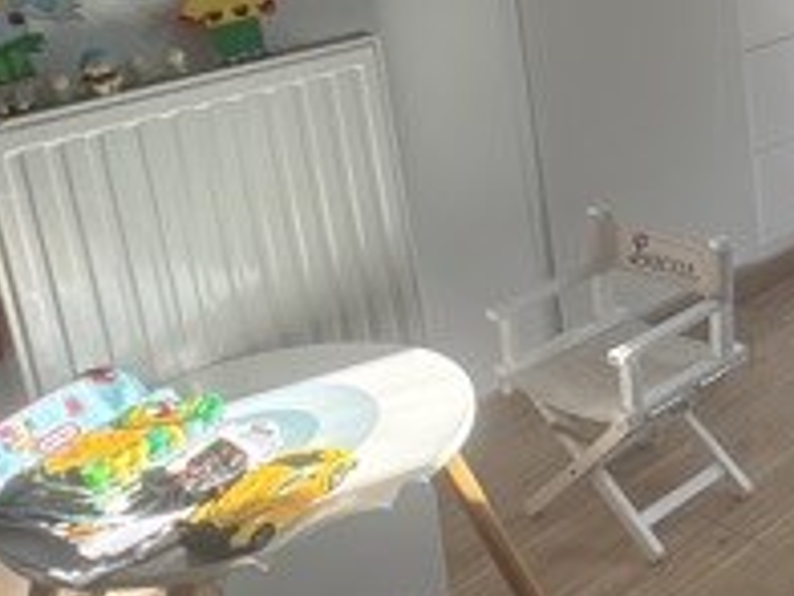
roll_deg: +0.7
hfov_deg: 26.9
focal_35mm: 57
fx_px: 1307
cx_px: 1102
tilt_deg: -15.9
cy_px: 45
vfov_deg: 24.8
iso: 40
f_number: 2.2
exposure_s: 1/252
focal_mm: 2.22
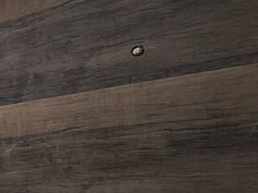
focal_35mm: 71
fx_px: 529
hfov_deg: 15.6
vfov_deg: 19.5
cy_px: 233
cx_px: -345
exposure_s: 1/2320
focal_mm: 2.22
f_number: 2.2
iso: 50
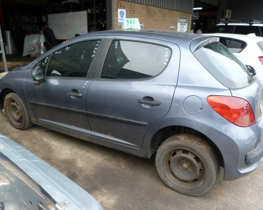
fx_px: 210
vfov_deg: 53.2
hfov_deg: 64.1
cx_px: 132
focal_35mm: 27
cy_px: 104
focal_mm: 4.5
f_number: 2.8
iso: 80
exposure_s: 1/60
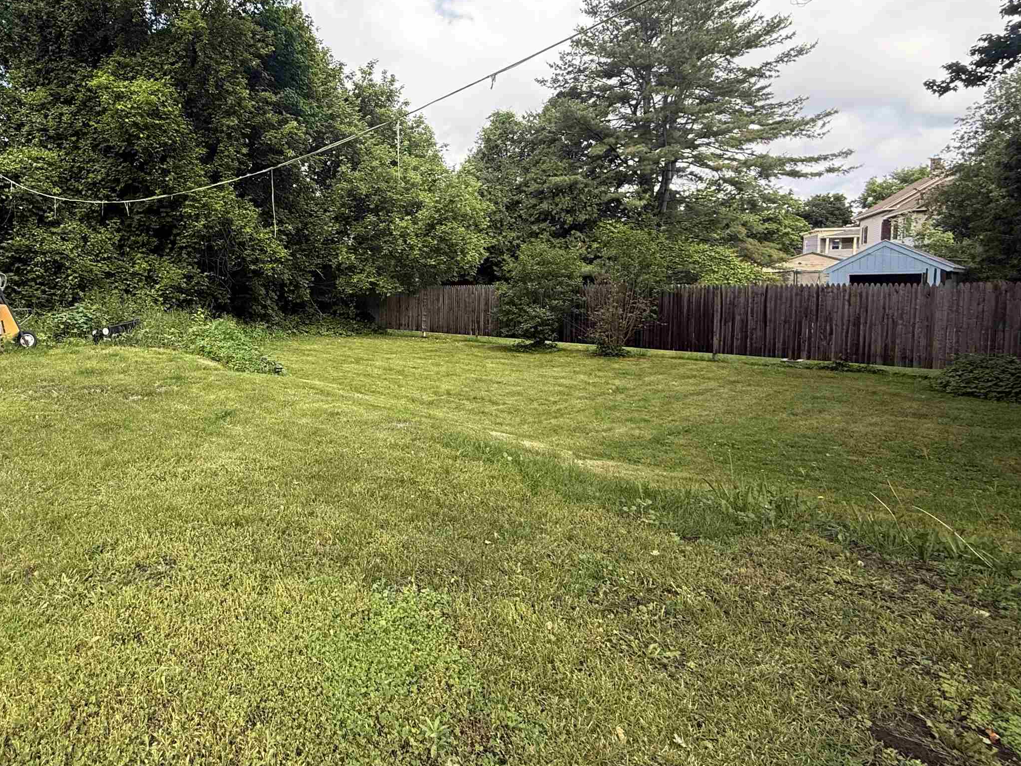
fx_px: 619
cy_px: 321
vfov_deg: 63.1
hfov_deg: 74.3
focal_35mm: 21
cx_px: 276
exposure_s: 1/349
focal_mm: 2.22
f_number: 2.2
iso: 64
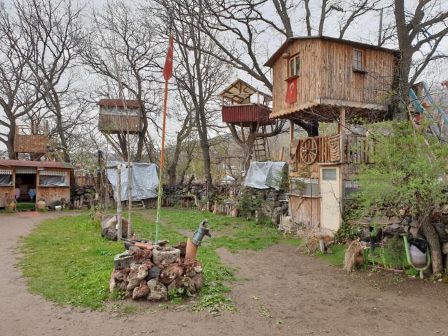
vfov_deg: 53.1
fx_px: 337
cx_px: 224
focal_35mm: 26
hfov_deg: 67.3
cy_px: 168
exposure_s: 1/207
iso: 50
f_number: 2.4
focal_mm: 4.3
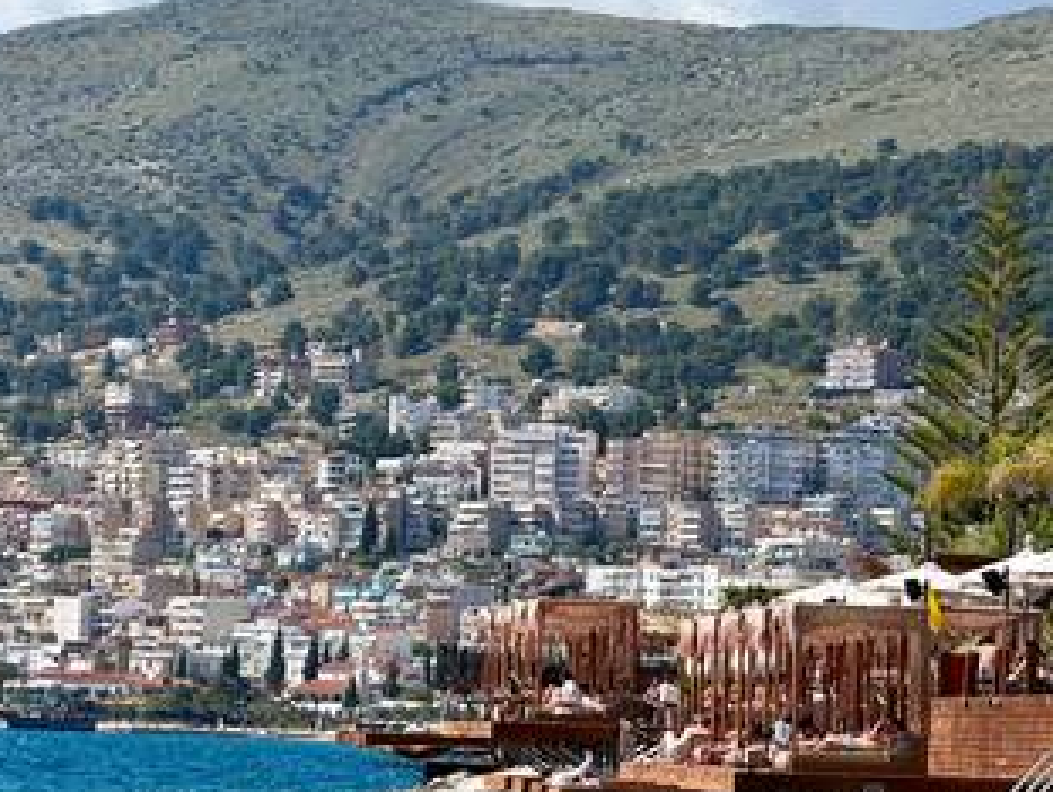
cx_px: 301
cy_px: 369
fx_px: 5634
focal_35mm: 185
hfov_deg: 10.7
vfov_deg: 8.0
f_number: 2.8
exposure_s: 1/1969
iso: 50
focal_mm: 15.66
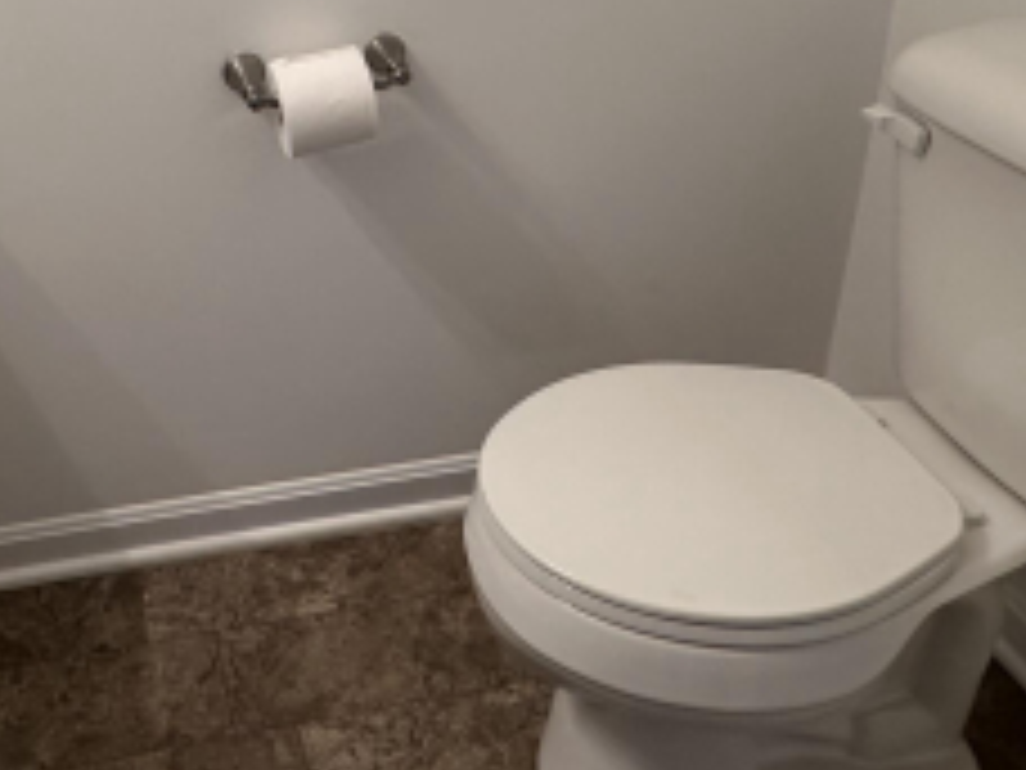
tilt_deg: -23.8
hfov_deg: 44.4
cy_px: 117
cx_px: 272
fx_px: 1215
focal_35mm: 41
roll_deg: +2.1
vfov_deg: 33.7
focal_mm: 2.22
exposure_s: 1/60
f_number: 2.2
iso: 200
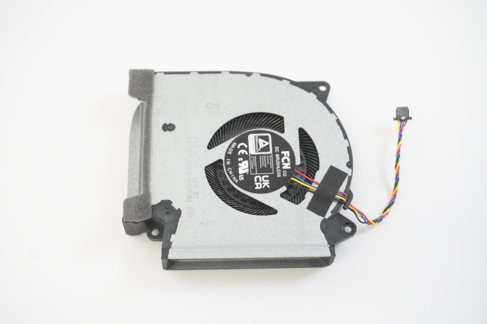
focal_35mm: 56
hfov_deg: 36.0
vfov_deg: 24.4
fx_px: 750
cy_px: 162
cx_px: 244
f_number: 6.3
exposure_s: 1/250
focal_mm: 37
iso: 10000
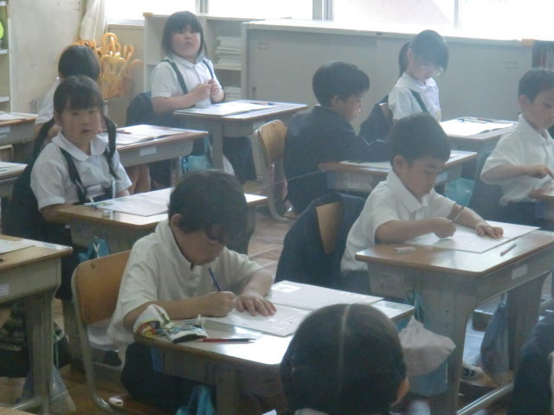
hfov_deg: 20.4
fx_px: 1536
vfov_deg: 15.4
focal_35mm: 96
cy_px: 208
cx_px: 277
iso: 640
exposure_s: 1/100
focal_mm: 16.74
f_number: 5.1
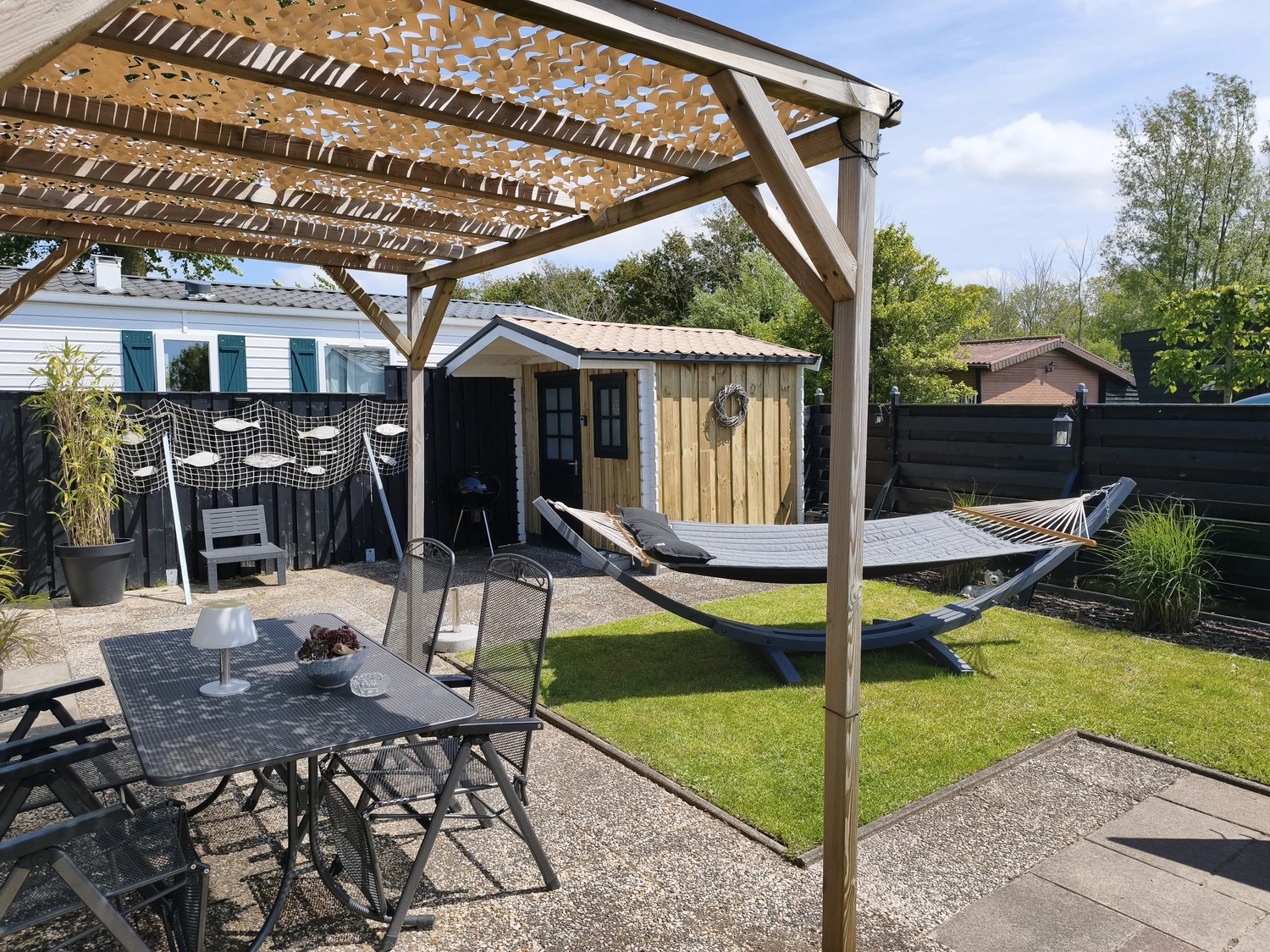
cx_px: 635
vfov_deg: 58.9
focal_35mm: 23
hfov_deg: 73.9
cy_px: 476
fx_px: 844
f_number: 1.62
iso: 50
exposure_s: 1/3720
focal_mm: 6.45
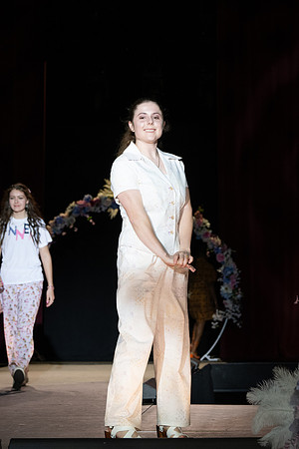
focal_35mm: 130
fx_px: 1619
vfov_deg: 15.8
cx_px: 152
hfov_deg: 10.5
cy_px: 237
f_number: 5.6
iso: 1250
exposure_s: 1/400
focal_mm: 82
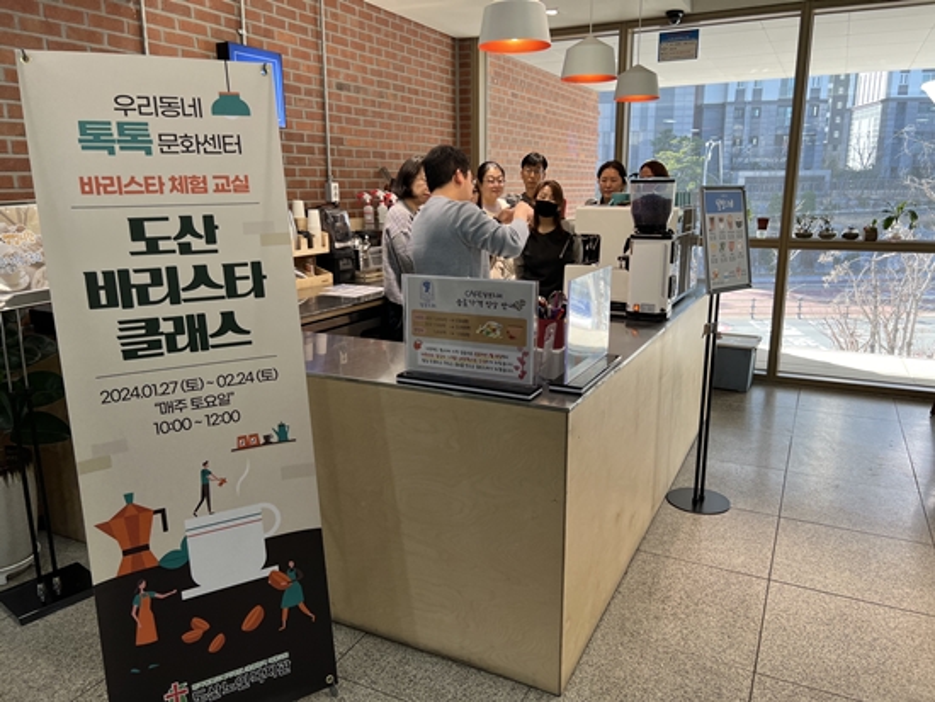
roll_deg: -0.2
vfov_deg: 53.1
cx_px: 468
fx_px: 703
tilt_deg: -13.6
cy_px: 351
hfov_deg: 67.3
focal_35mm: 26
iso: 40
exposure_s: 1/127
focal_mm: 5.7
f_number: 1.5
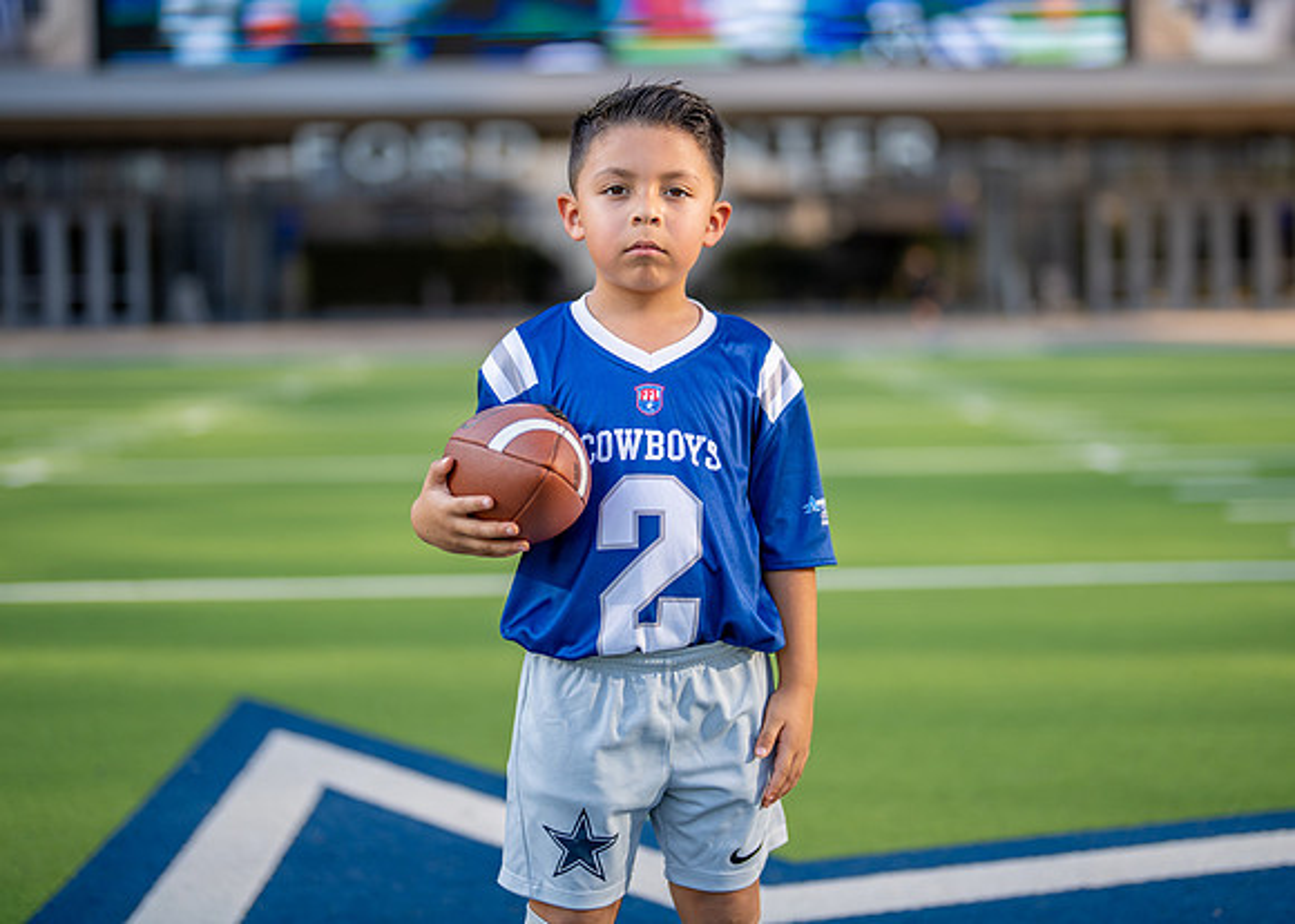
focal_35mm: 62
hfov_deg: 31.9
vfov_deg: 23.0
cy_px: 392
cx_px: 703
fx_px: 2266
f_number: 1.2
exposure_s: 1/4000
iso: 125
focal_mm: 50
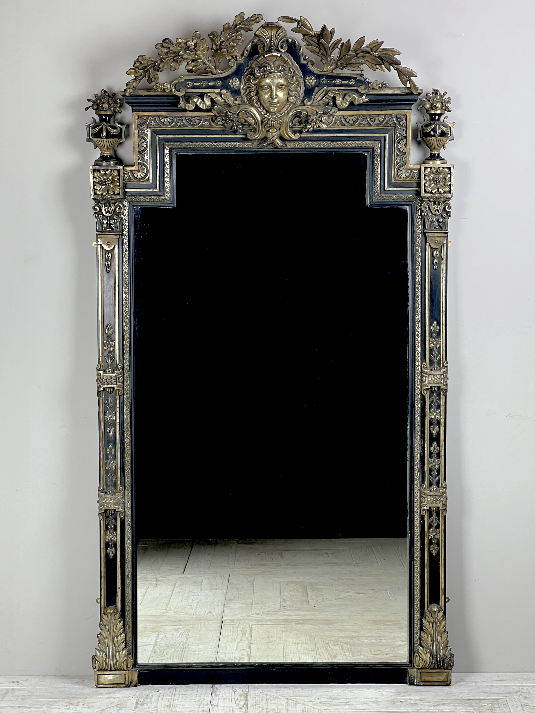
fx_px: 1587
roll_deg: +0.2
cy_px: 356
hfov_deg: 19.1
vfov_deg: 25.3
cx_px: 268
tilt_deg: -8.3
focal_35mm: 77
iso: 200
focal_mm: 9
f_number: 2.8
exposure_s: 1/60
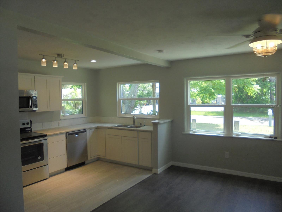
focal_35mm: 26
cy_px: 106
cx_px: 141
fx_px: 212
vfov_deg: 53.1
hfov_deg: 67.3
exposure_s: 1/60
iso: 100
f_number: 3.5
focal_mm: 4.6
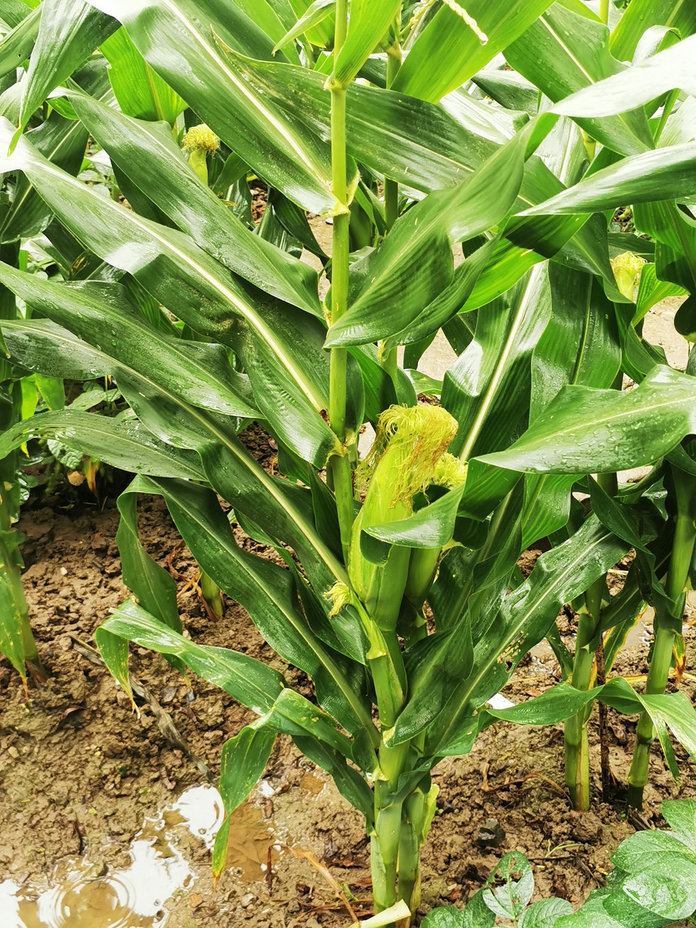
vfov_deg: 40.4
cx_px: 348
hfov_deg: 30.9
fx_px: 1260
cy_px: 464
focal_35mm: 47
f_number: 1.6
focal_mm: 5.56
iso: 80
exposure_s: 1/100
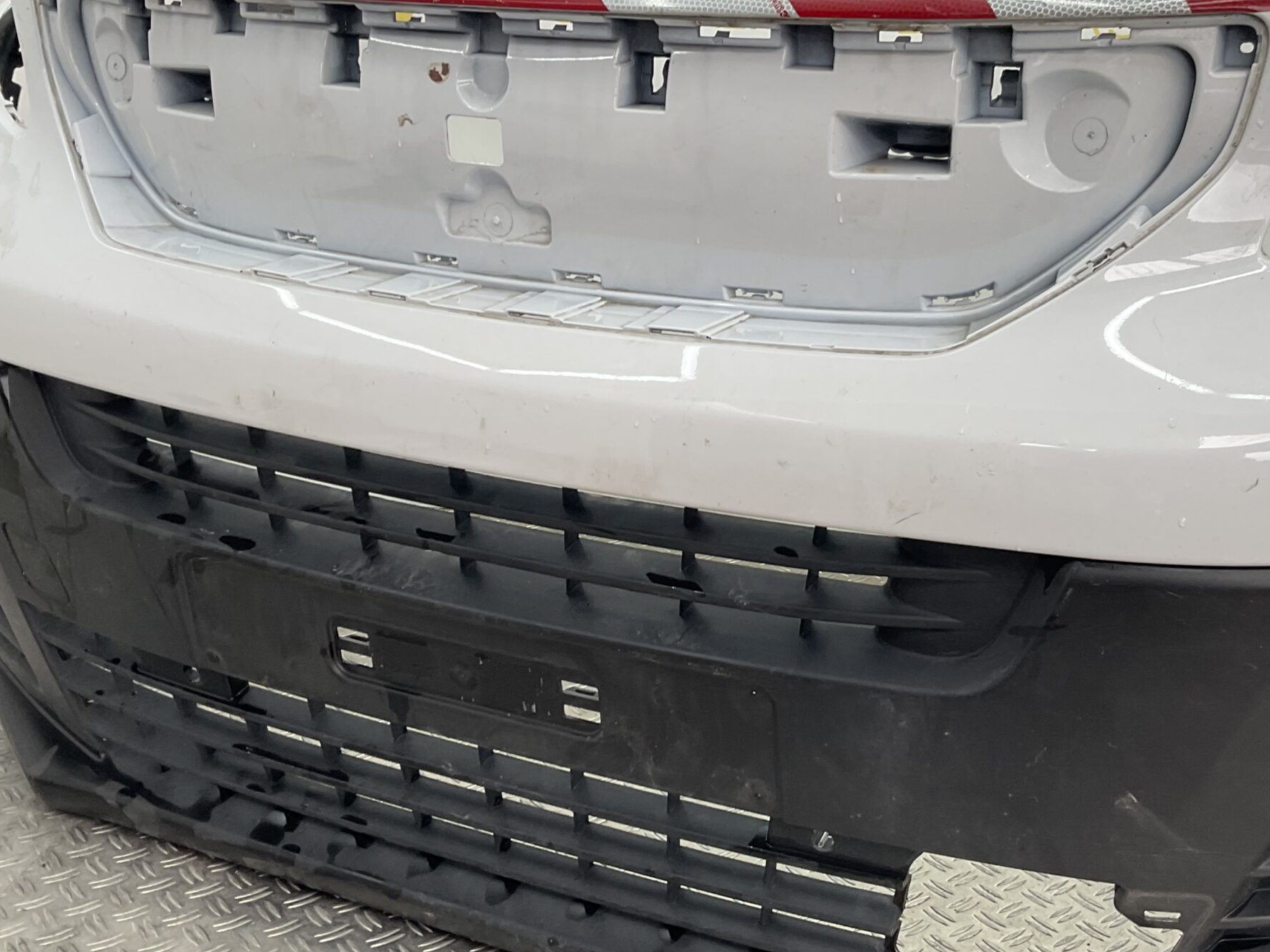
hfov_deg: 44.6
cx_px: 751
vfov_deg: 34.3
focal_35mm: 42
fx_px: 1541
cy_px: 471
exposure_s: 1/120
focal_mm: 3
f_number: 1.8
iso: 25
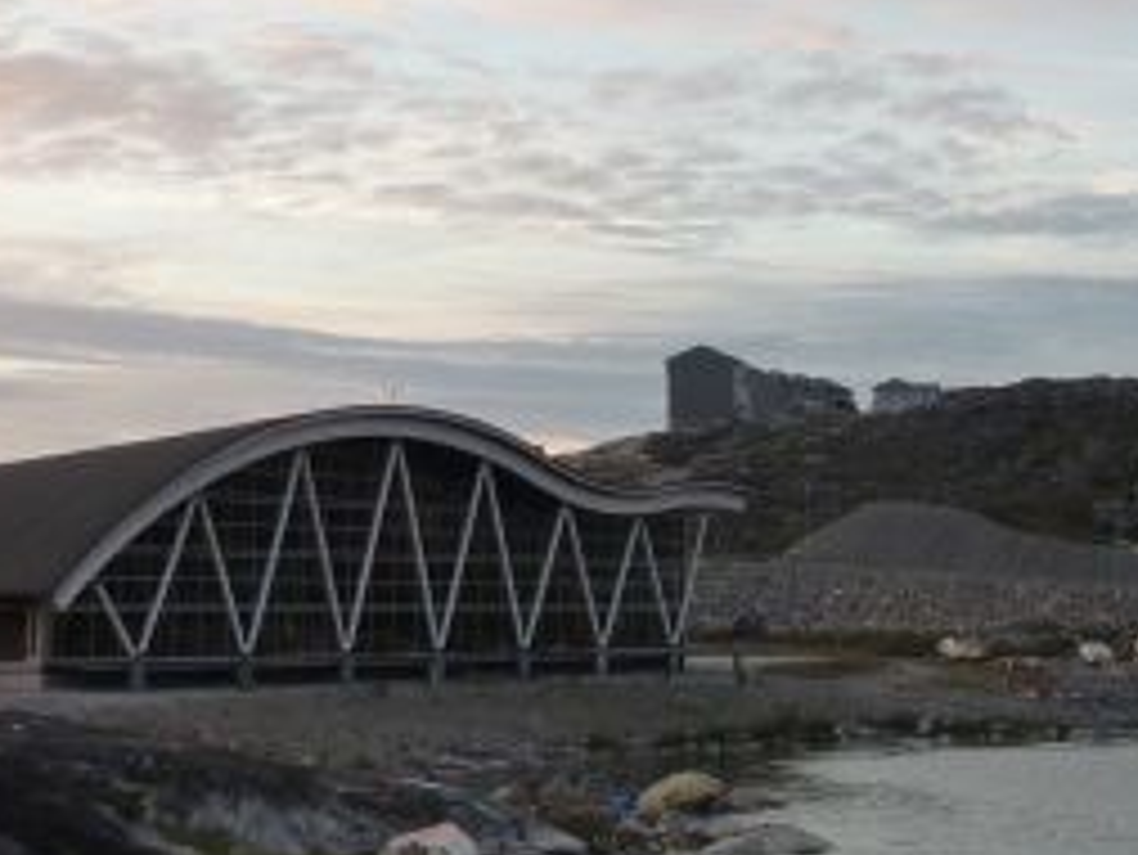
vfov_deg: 18.7
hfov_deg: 23.8
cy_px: 392
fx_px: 2598
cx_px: 1093
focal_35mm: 79
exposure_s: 1/80
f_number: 3.3
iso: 125
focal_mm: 4.1
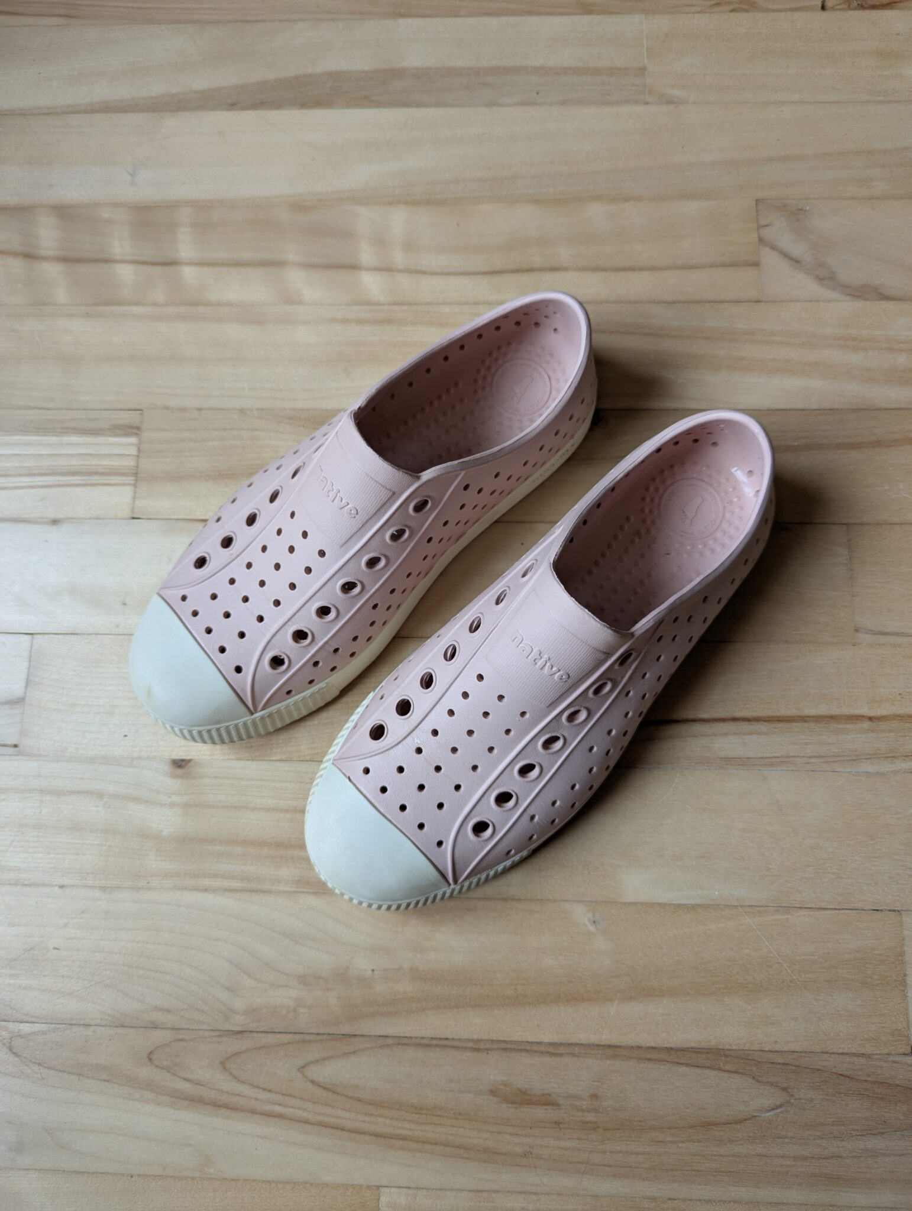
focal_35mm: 24
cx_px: 456
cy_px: 606
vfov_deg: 71.5
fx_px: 841
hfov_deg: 56.9
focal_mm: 6.81
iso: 44
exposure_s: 1/42.7
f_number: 1.85
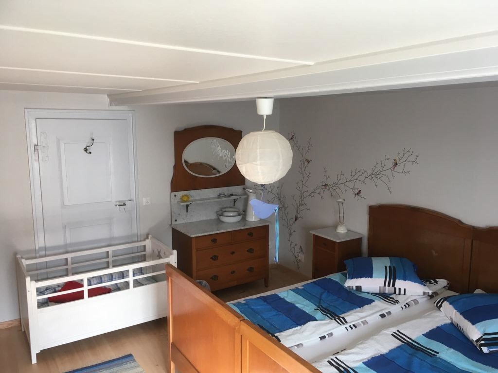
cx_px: 249
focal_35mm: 29
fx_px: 417
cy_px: 186
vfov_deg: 48.2
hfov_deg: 61.7
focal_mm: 4.15
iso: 32
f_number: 2.2
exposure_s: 1/33
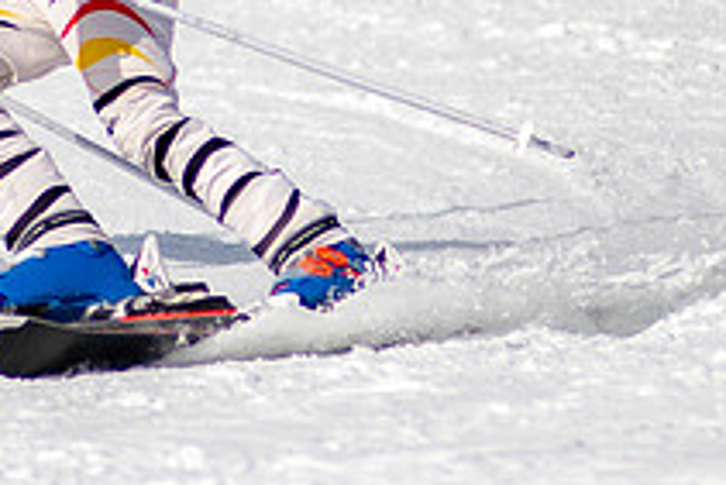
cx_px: 113
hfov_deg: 1.2
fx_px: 33620
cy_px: -136
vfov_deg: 0.8
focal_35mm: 1666
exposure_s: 1/6400
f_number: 2.8
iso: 100
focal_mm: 300
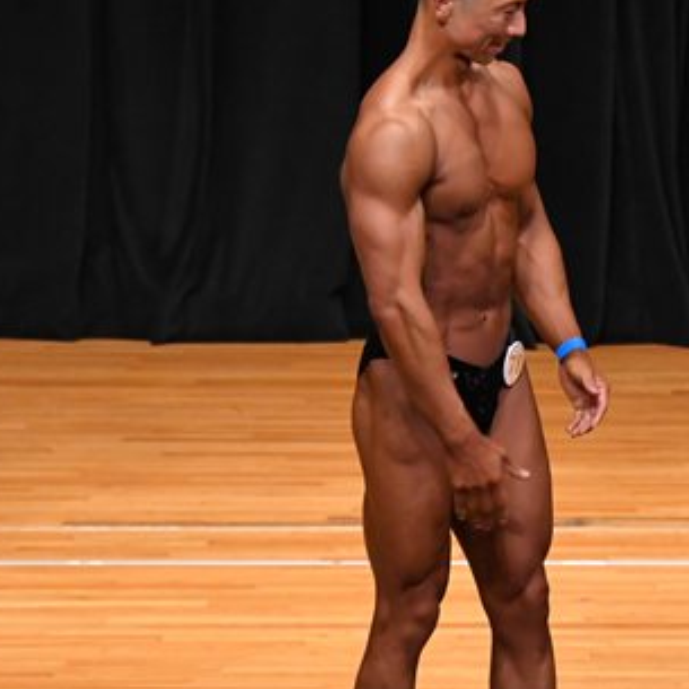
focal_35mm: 518
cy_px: 325
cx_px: 733
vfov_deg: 3.4
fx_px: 11665
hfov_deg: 3.4
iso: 4000
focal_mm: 160
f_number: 5.6
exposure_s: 1/400
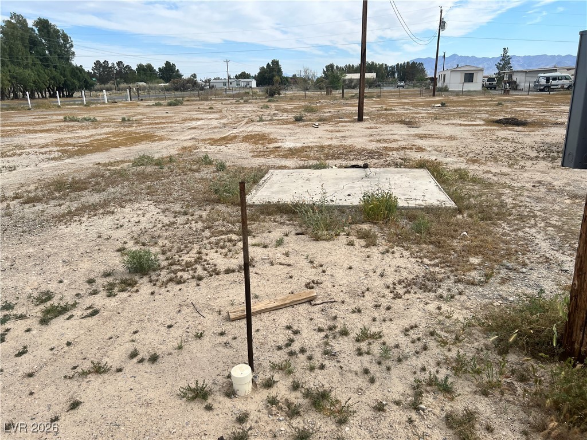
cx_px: 294
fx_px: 441
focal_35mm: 26
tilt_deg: -19.1
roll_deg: +1.4
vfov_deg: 53.1
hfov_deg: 67.3
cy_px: 220
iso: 50
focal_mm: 5.7
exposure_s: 1/4831
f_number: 1.5
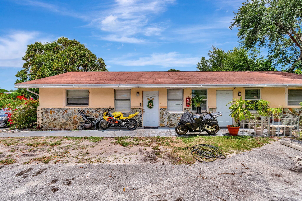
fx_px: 126
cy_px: 100
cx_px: 151
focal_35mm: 15
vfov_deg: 77.3
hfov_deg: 100.4
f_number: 8
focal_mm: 10
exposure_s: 1/5000
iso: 1100
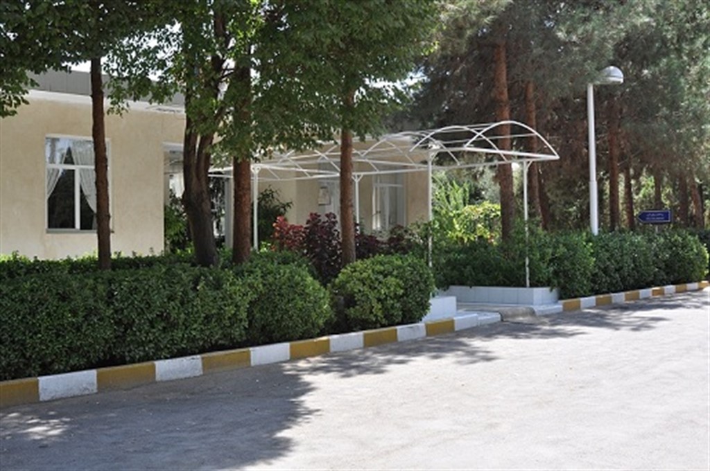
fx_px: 3102
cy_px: 236
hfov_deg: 13.1
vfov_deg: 8.7
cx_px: 355
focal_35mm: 158
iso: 200
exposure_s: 1/125
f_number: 10
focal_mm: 105
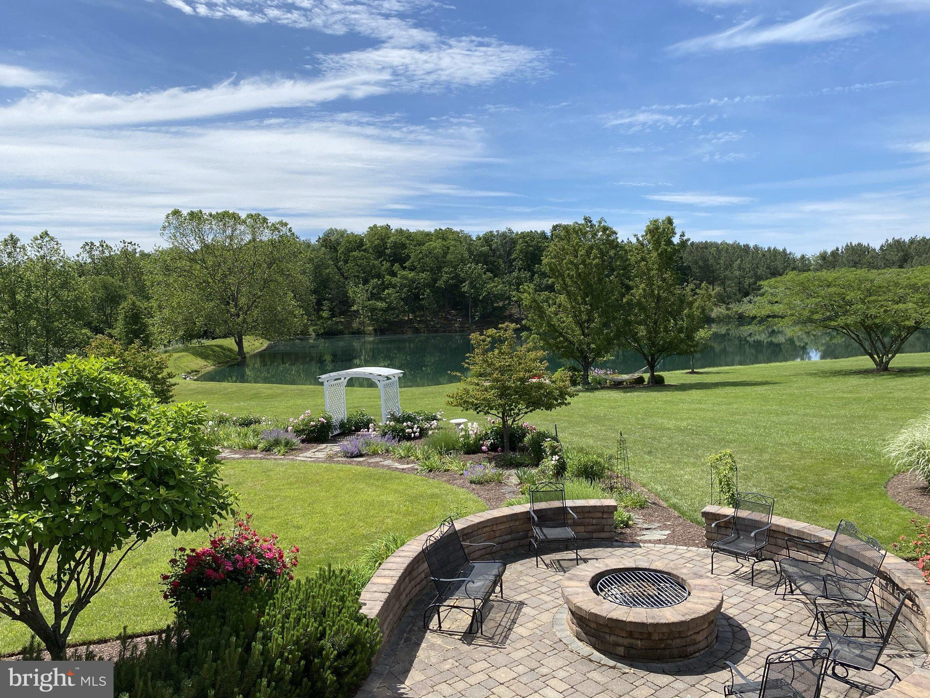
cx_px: 465
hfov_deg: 67.3
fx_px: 699
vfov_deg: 53.1
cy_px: 349
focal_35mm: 26
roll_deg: +1.1
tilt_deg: -4.9
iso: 32
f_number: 1.8
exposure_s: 1/3300
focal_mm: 4.25
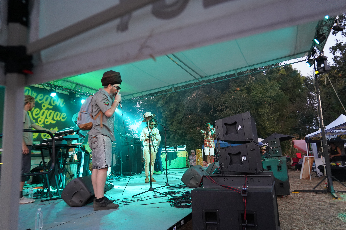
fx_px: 240
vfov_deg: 51.3
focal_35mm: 25
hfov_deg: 71.5
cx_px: 173
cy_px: 115
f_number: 4
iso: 3200
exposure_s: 1/160
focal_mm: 25
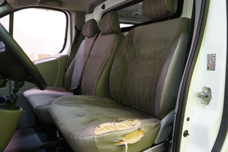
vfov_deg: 46.4
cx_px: 114
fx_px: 177
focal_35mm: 28
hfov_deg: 65.5
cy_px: 76
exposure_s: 1/30
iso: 800
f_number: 3.5
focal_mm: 28
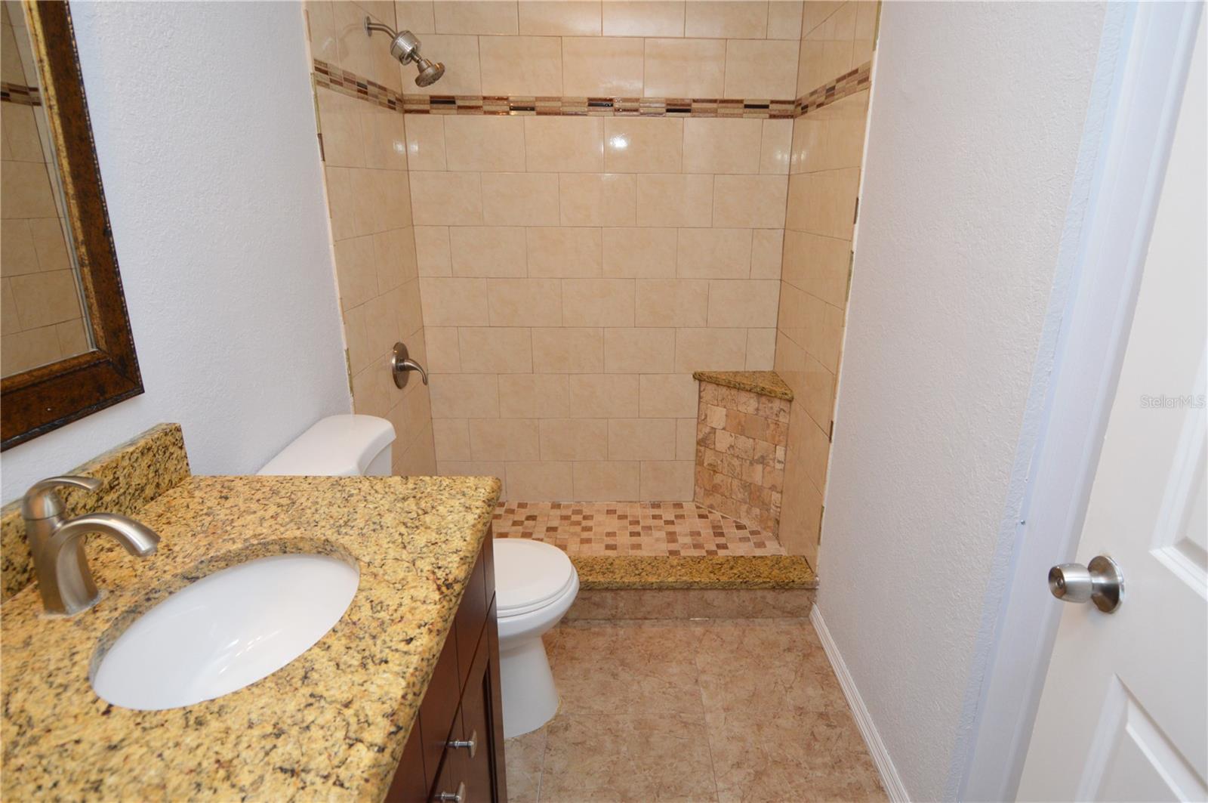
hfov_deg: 90.1
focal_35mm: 18
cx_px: 604
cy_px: 402
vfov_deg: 67.3
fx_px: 603
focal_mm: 12
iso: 450
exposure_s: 1/60
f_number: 4
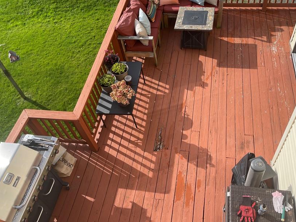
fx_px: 282
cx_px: 169
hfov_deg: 55.2
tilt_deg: -51.4
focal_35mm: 33
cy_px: 92
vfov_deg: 42.8
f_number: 1.6
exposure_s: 1/2924
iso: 32
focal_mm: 5.1
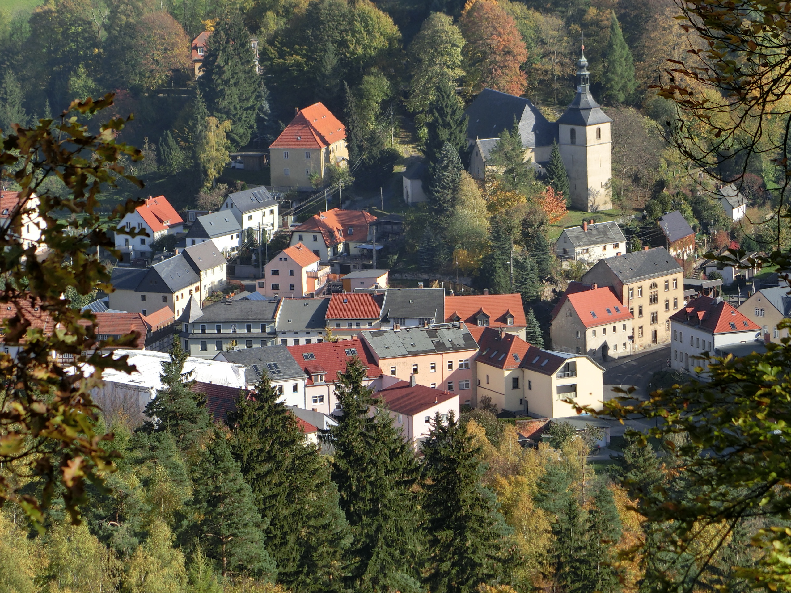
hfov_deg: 9.0
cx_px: 396
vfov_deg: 6.8
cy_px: 296
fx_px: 5027
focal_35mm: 220
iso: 80
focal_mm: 39.3
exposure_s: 1/320
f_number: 5.9
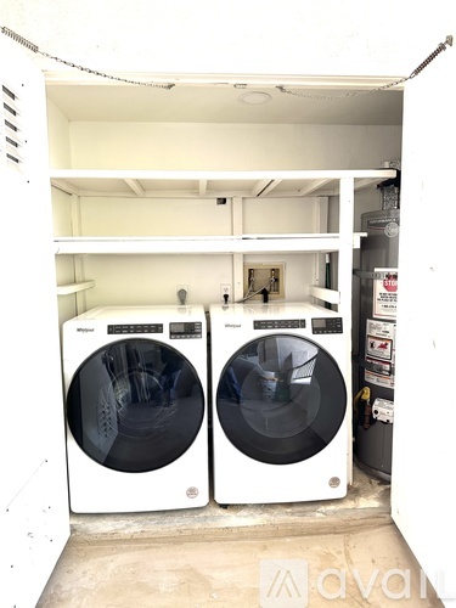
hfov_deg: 56.8
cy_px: 304
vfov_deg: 71.6
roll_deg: +0.5
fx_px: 422
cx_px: 228
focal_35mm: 24
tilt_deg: -6.3
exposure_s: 1/121
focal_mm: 6.86
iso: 100
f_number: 1.78
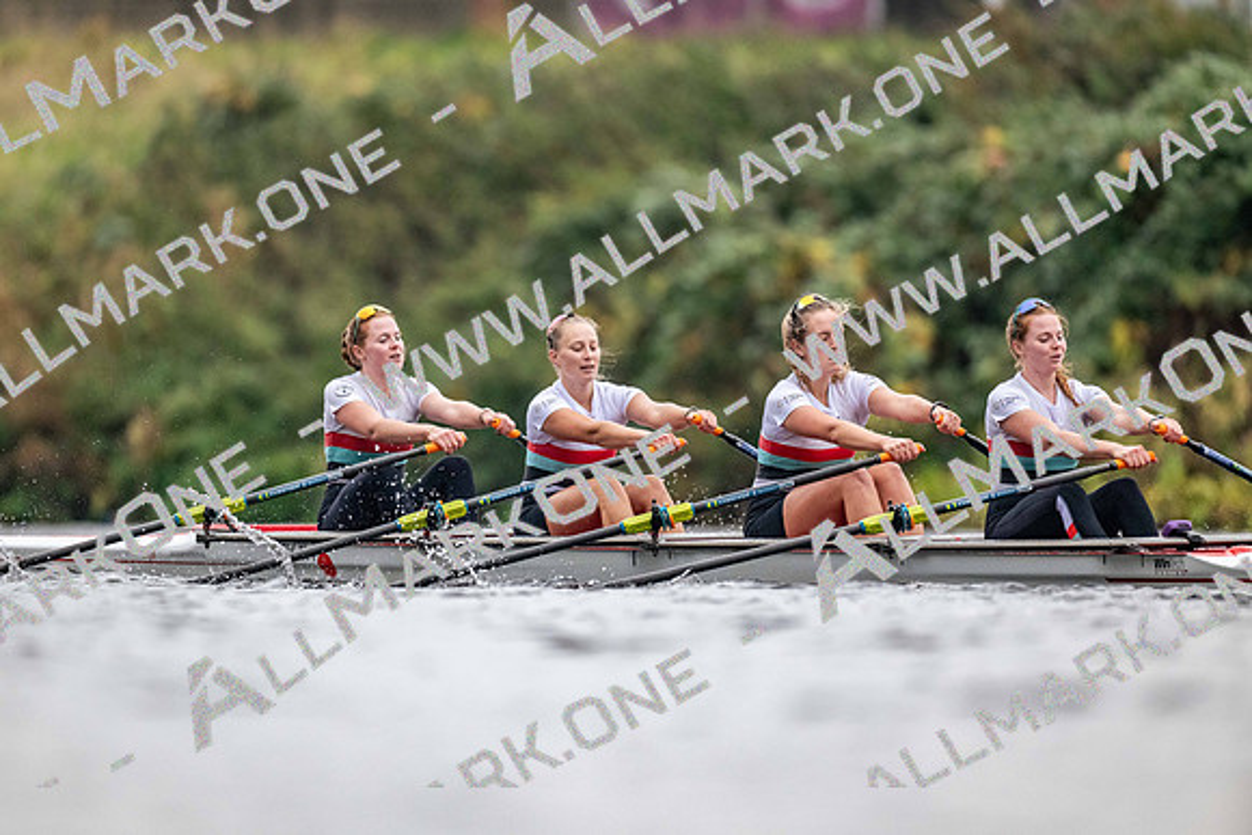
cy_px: 418
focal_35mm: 600
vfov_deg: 2.3
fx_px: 20871
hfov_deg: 3.4
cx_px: 626
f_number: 4
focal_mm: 600
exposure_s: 1/2500
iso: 3200
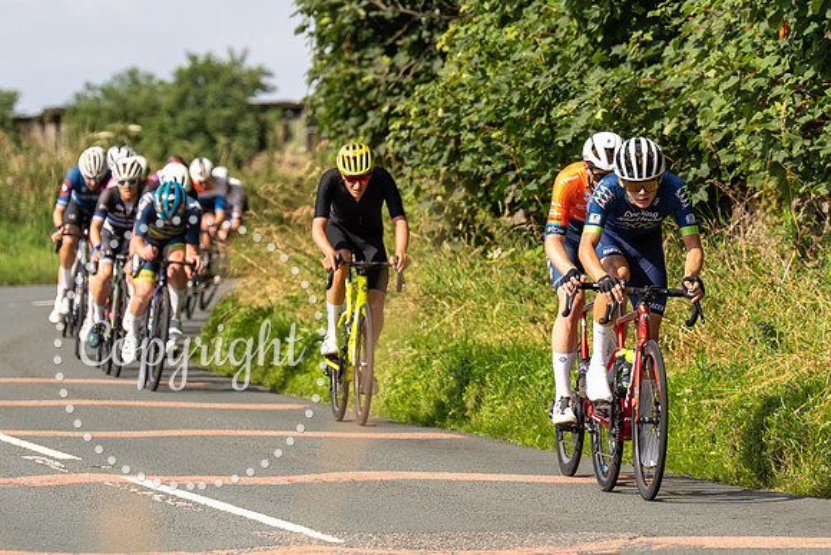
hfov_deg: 6.0
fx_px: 7961
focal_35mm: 345
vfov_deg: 4.0
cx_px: 674
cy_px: 200
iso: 100
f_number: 4.5
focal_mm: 180
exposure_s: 1/800
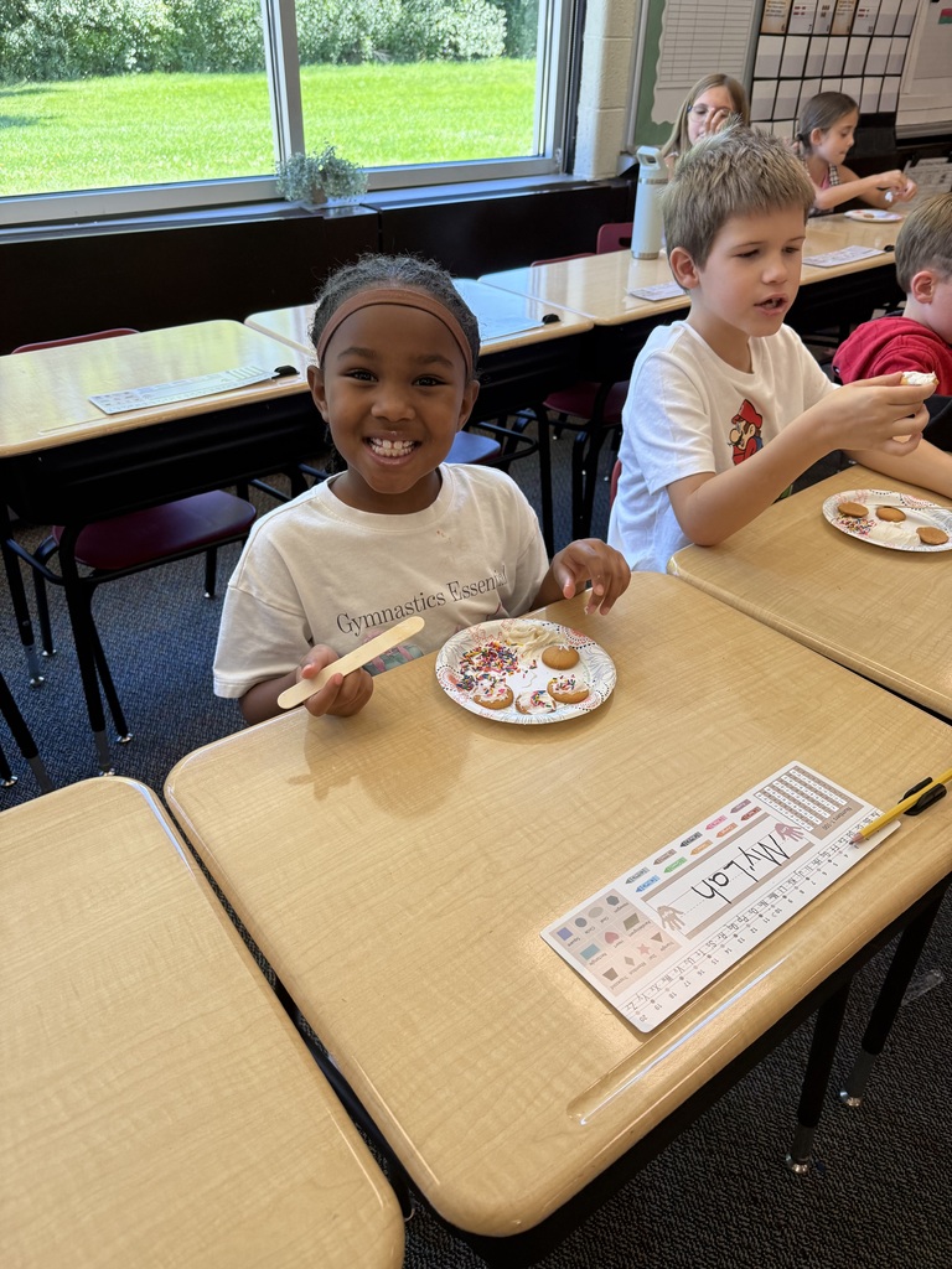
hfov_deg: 56.8
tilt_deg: -33.6
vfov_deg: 71.6
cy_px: 634
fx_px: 880
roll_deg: -0.8
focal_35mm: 24
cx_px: 476
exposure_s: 1/121
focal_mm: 6.76
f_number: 1.78
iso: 200
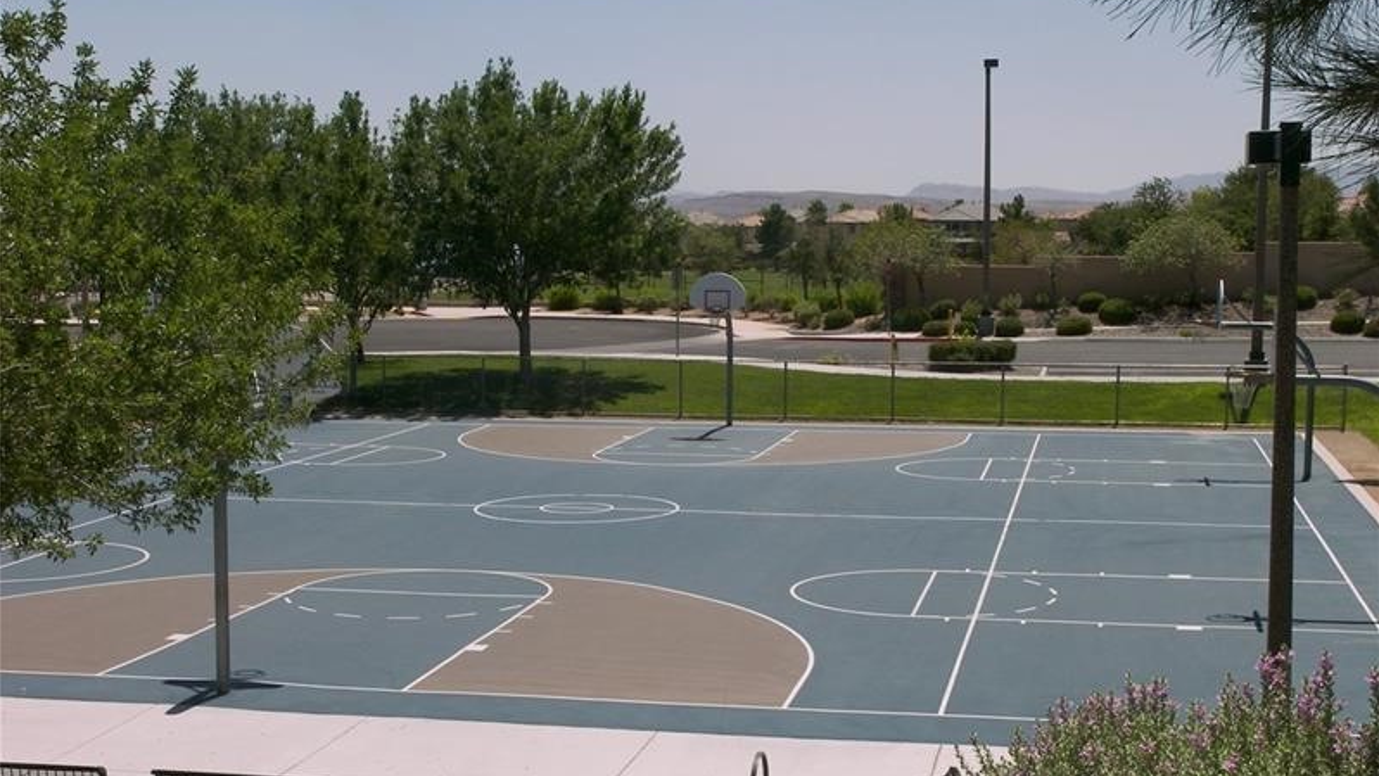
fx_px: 2158
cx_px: 690
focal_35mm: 59
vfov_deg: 20.4
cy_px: 413
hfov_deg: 35.4
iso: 50
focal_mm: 11.3
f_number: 8
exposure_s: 1/250
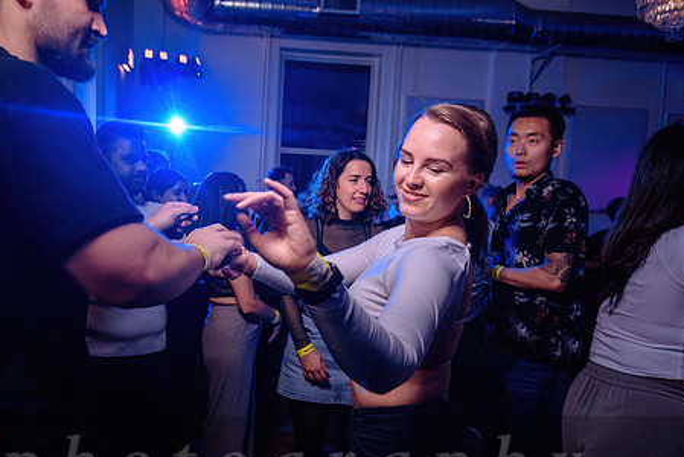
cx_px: 271
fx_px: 589
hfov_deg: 59.7
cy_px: 258
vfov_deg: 42.3
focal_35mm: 31
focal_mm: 24
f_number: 3.5
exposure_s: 1/60
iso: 800
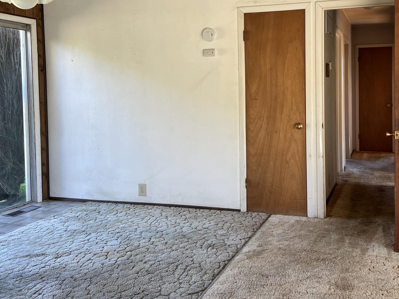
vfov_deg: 38.4
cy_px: 109
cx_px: 252
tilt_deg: -2.5
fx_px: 426
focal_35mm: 37
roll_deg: +0.9
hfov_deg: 49.6
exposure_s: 1/121
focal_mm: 5.7
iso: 50
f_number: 1.5
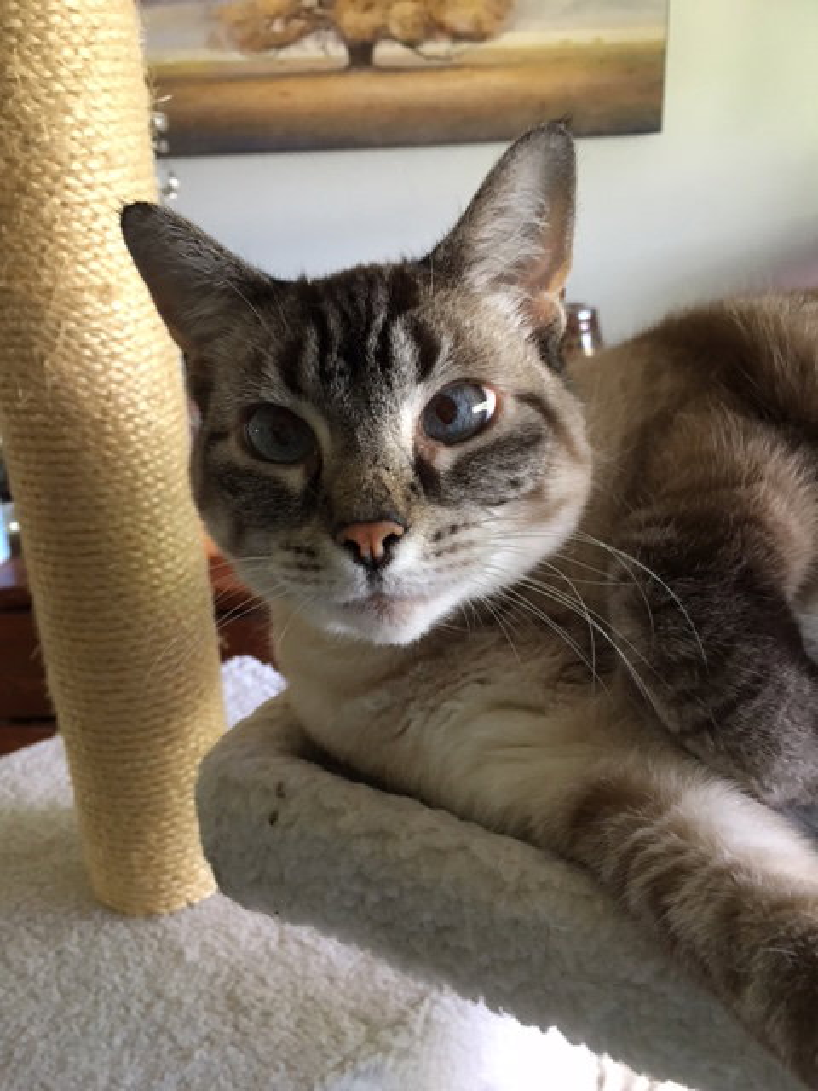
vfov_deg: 61.7
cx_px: 409
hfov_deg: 48.2
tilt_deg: -22.3
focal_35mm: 29
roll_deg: +0.5
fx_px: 914
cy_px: 546
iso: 100
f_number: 2.2
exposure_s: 1/15
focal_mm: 4.15
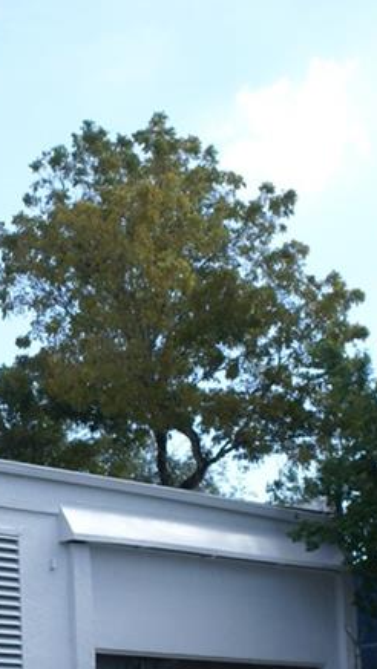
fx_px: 1829
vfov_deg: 20.6
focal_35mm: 103
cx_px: -70
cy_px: 494
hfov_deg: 11.5
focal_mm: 28
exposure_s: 1/160
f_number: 8
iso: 100
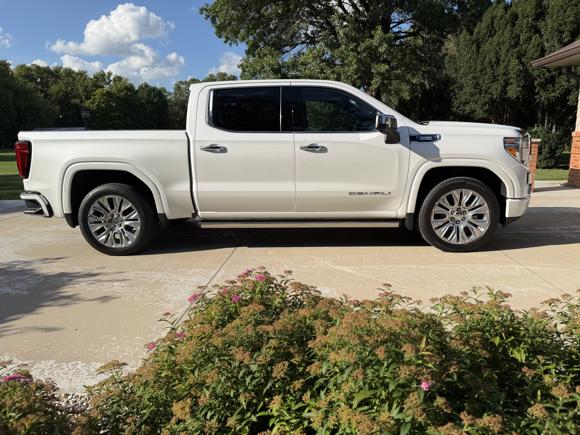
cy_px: 218
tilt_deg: -12.2
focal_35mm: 24
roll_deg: +0.2
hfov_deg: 71.6
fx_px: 402
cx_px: 290
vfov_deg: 56.8
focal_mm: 6.76
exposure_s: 1/5714
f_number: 1.78
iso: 80
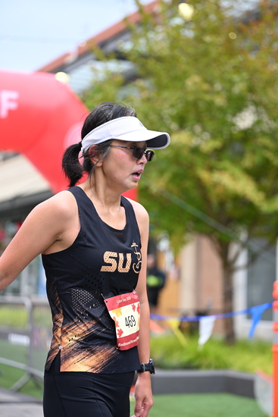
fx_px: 961
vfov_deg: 24.5
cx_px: 139
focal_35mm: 83
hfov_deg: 16.5
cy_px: 208
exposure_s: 1/2000
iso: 1000
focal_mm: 83
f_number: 2.8
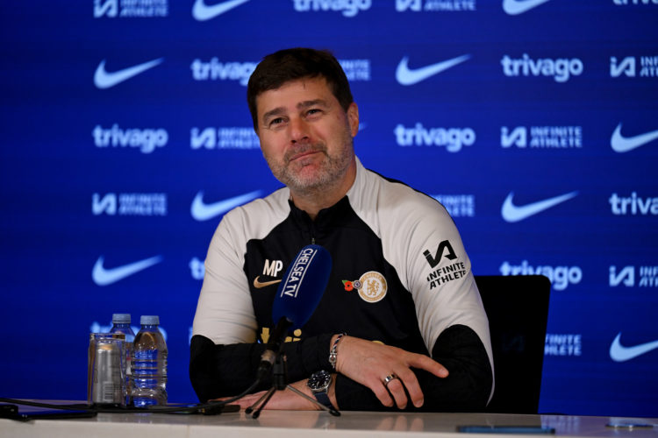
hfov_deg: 10.5
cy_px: 219
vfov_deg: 7.0
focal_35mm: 195
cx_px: 329
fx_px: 3564
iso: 1600
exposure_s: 1/500
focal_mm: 195
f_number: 2.8
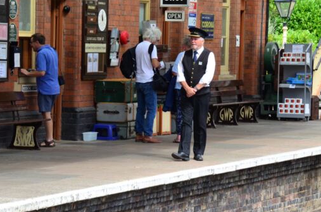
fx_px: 1766
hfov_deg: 10.4
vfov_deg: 6.9
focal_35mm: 199
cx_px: 183
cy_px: 97
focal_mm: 105
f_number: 16
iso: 1250
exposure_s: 1/400
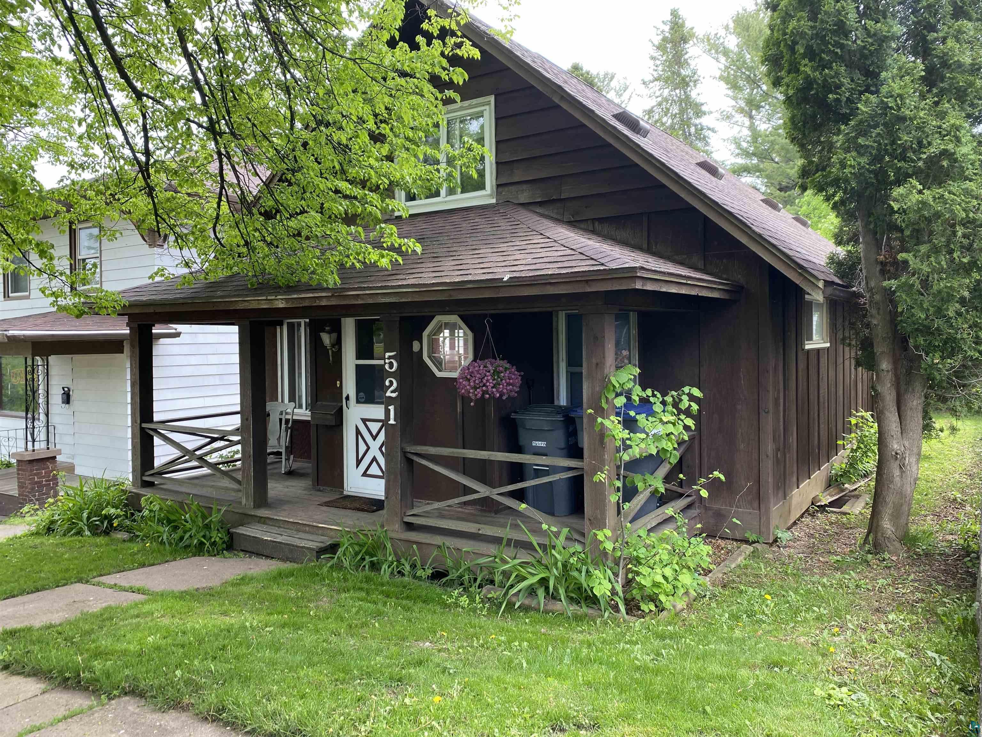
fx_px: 738
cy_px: 368
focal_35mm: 26
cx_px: 491
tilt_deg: -3.4
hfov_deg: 67.3
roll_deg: +2.8
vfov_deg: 53.1
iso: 32
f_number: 1.8
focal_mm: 4.25
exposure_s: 1/147
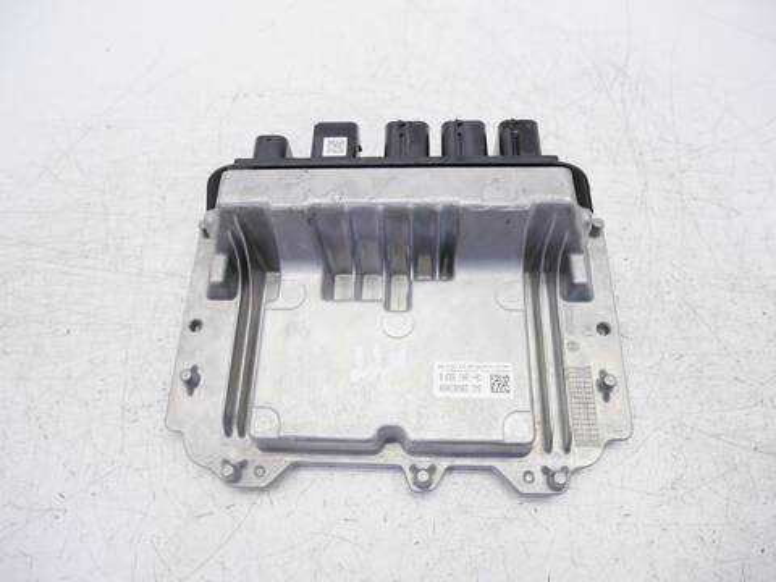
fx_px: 538
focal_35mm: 24
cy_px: 291
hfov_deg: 71.6
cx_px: 388
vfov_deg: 56.8
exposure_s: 1/100
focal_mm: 12
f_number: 3.5
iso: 200
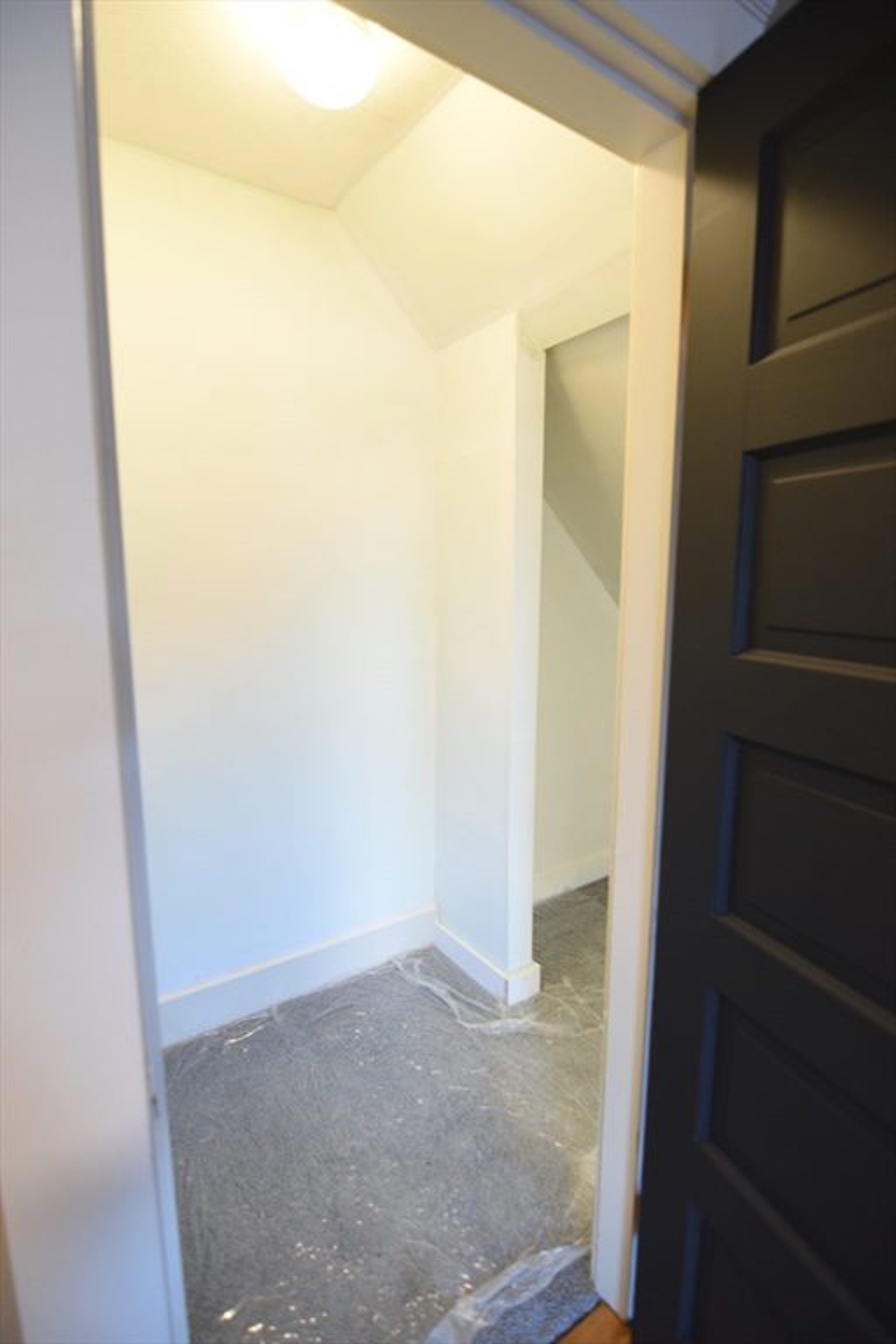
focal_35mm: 16
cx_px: 448
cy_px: 672
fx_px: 616
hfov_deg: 72.1
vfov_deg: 95.0
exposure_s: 1/25
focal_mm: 11
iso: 400
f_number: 4
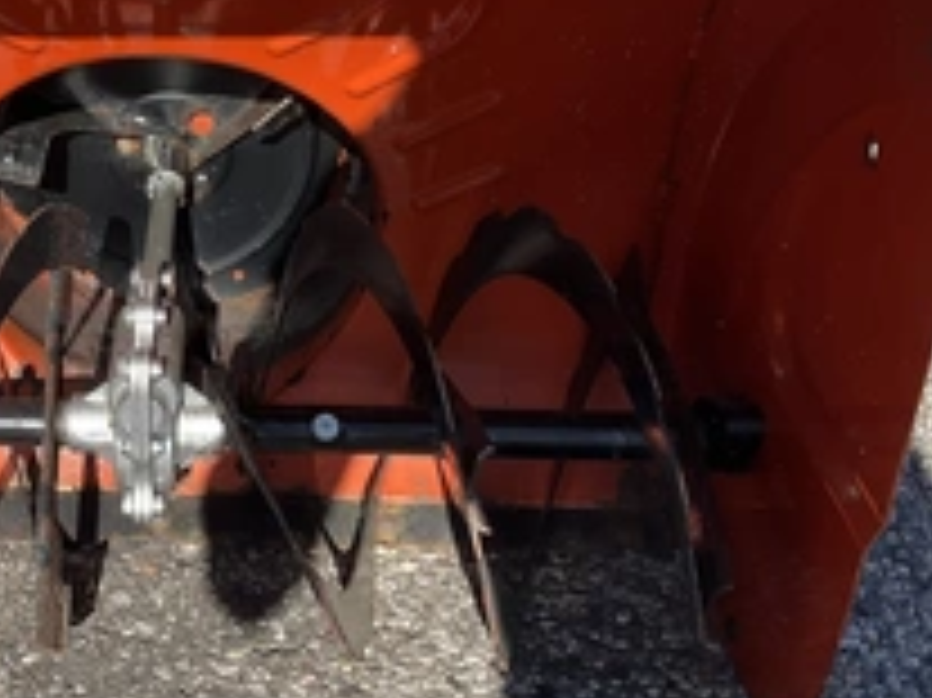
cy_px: 288
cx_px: 158
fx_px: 1507
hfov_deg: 33.2
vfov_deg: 26.0
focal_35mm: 56
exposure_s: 1/1035
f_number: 1.8
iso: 25
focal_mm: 3
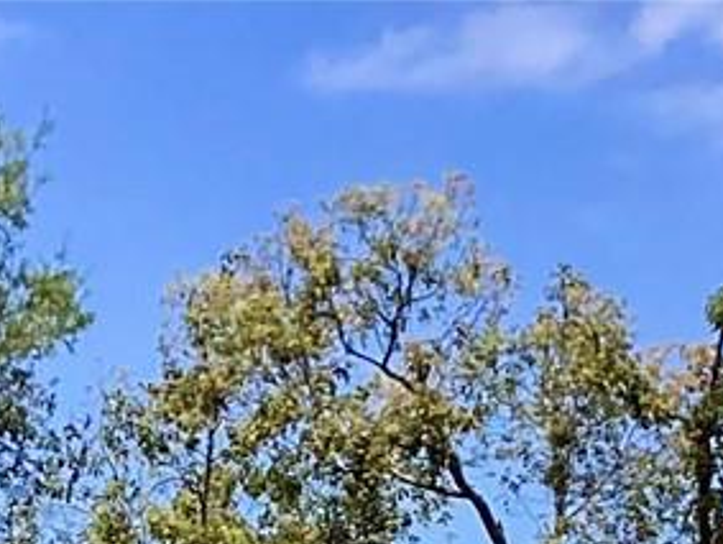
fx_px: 3660
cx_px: 230
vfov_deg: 7.6
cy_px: 1530
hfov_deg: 11.3
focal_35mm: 175
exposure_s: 1/2551
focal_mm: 3.3
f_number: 2.4
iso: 25
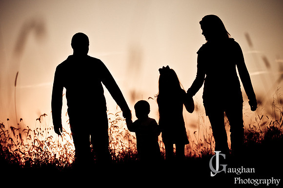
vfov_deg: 13.0
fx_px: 824
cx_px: 142
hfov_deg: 19.5
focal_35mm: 105
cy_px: 94
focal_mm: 70
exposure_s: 1/6400
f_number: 2.8
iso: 500
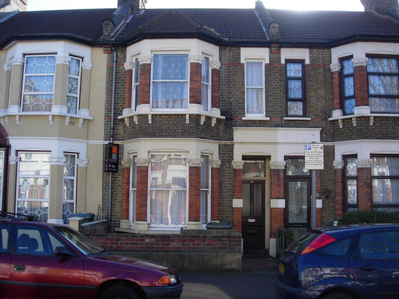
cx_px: 200
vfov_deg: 37.7
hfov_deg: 49.0
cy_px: 150
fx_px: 438
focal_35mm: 38
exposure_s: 1/483
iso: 64
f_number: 2.8
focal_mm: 7.8
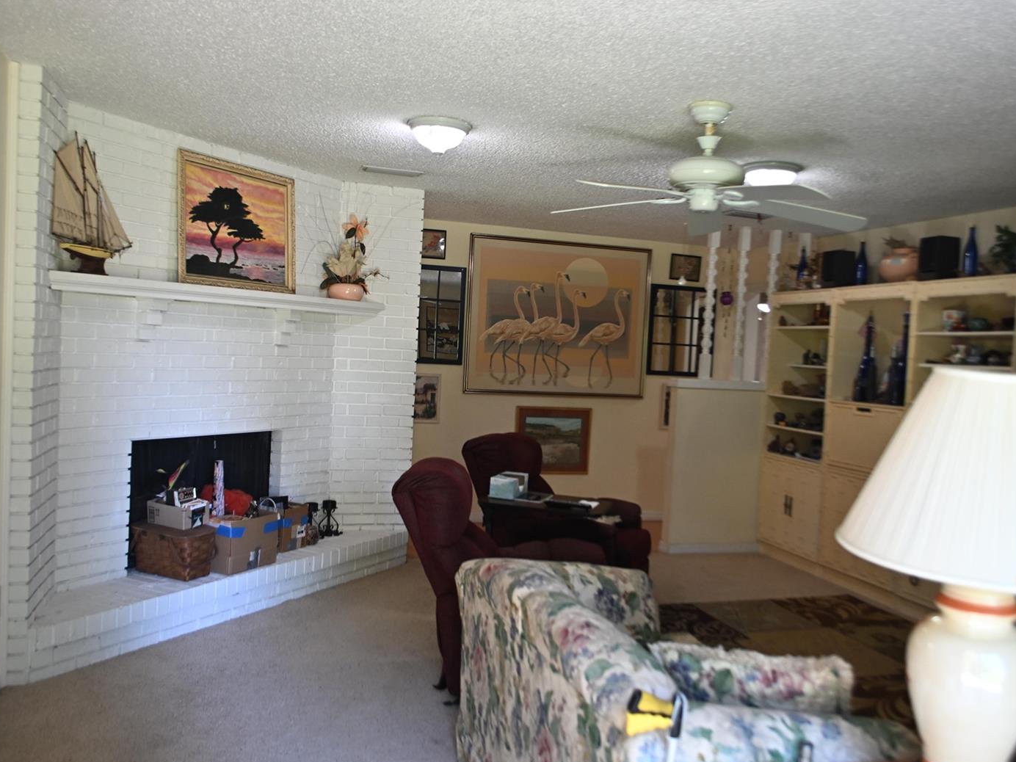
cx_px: 542
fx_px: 881
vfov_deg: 46.8
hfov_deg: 59.9
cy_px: 389
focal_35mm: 30
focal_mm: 18
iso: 360
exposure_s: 1/30
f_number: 3.5
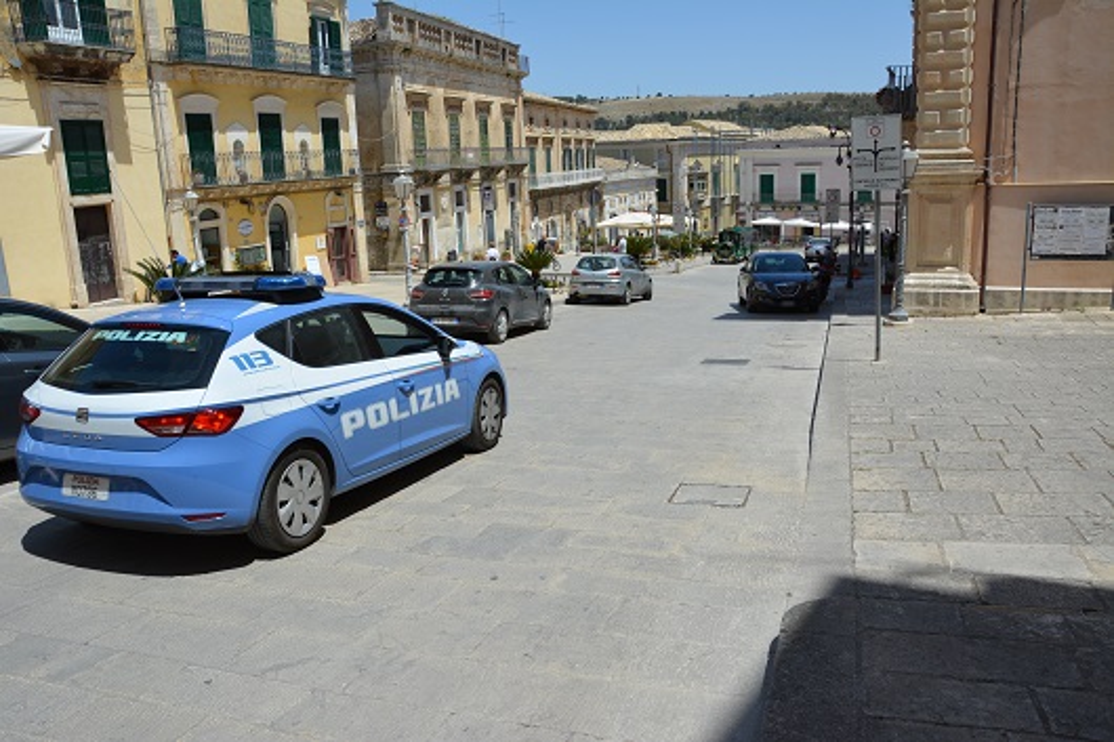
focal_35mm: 27
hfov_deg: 67.4
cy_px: 371
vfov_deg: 47.9
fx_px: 835
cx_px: 557
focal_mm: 18
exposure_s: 1/320
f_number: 9
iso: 100
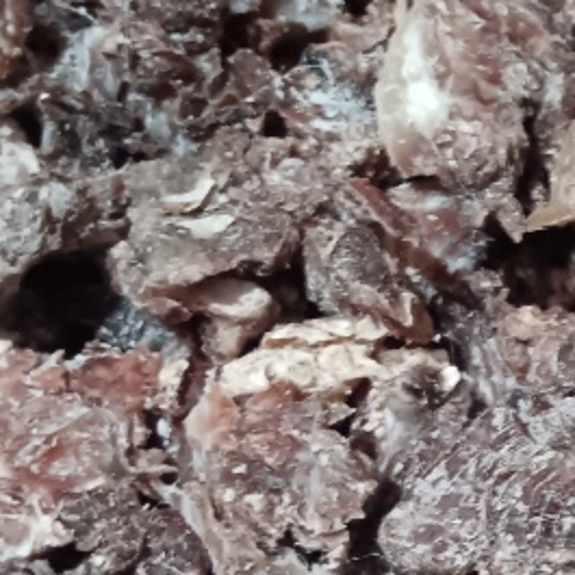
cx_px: 545
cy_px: 476
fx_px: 1804
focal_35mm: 96
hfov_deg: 17.8
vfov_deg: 17.9
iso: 5901
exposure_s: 1/16.7
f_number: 1.9
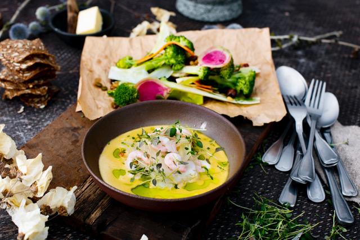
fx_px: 500
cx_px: 180
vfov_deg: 27.0
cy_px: 120
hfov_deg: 39.6
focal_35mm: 50
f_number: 5.6
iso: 31
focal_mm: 50
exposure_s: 1/250
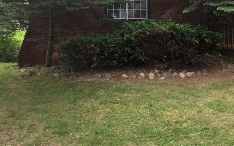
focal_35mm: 53
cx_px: 174
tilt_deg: +1.2
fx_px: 338
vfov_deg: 23.6
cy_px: 9
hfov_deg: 37.3
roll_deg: -0.6
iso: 32
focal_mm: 4.15
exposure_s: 1/60
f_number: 2.2
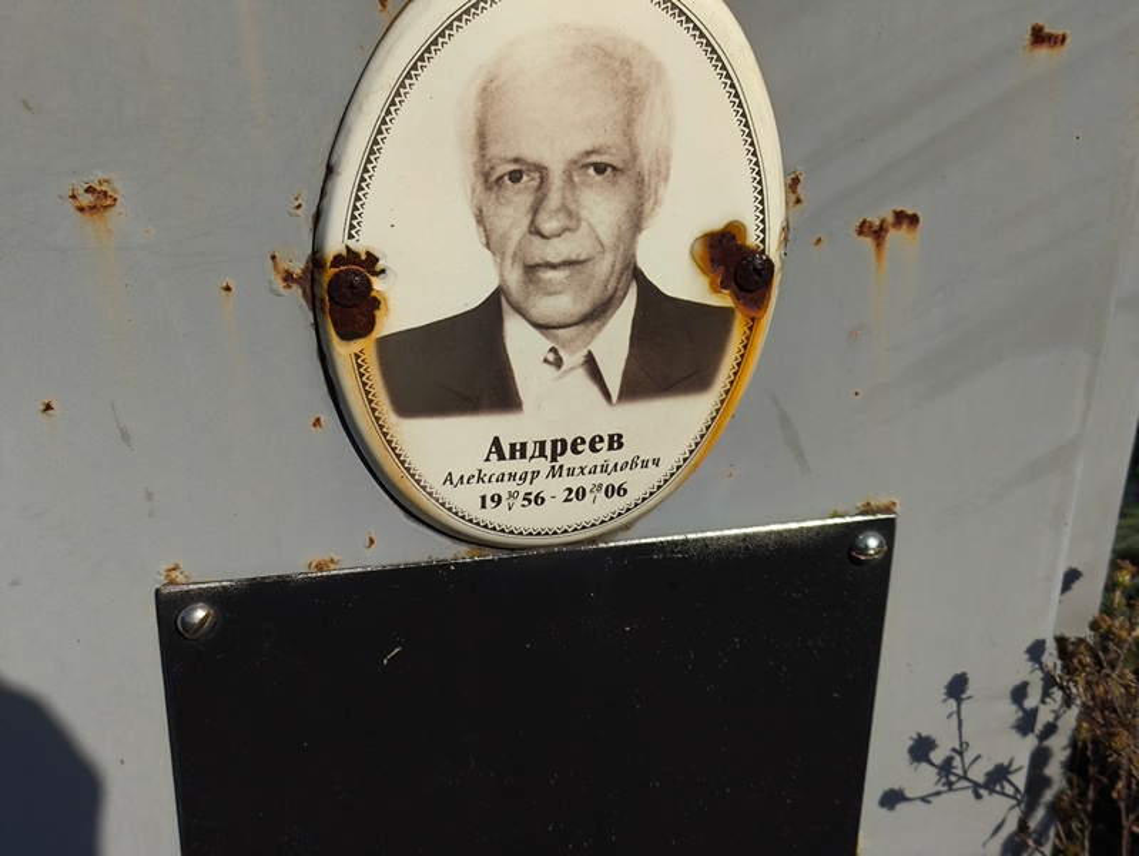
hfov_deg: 38.2
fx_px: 1646
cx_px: 570
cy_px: 428
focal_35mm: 50
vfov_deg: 29.1
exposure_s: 1/2703
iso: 50
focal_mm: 4.71
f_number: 1.7
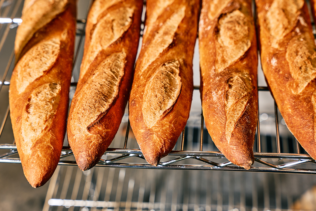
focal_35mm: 70
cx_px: 158
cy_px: 106
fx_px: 614
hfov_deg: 28.8
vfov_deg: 19.5
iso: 200
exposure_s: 1/100
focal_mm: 70
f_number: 5
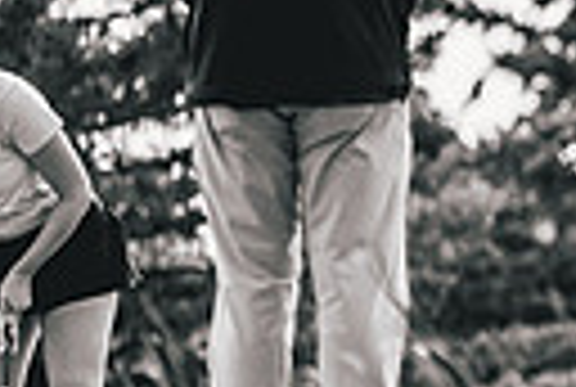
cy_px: 155
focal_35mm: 1810
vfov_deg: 0.8
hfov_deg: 1.1
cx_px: 1017
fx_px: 29028
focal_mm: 400
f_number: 6.3
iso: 400
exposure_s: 1/500
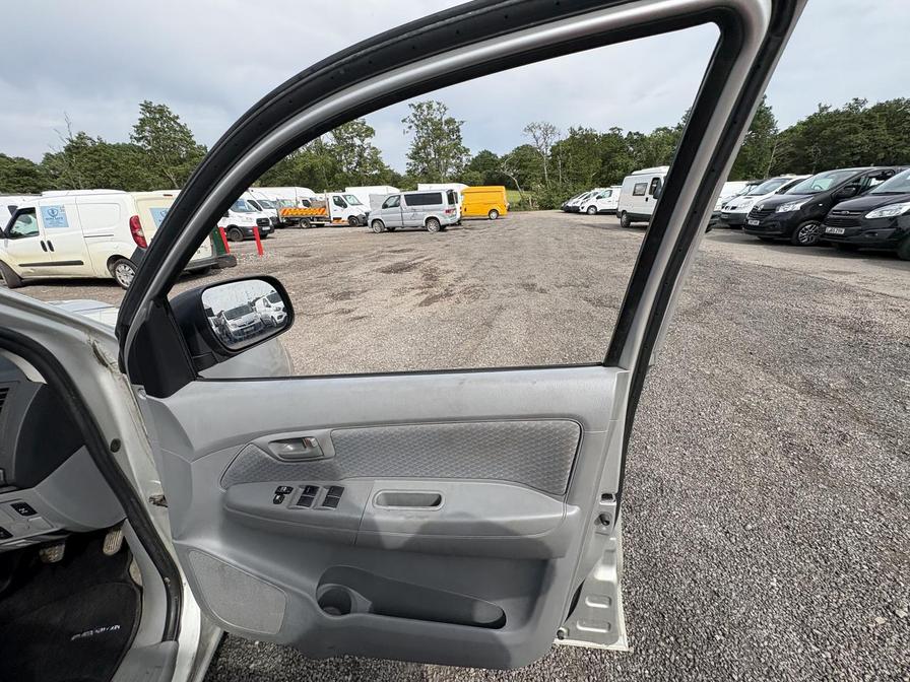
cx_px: 455
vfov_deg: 85.7
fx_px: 368
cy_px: 341
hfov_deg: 102.1
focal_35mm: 14
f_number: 2.2
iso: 50
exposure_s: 1/1236
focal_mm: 2.22
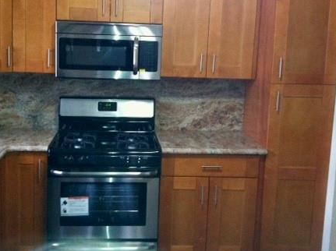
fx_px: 504
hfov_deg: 36.8
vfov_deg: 27.9
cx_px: 148
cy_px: 98
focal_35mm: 52
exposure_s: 1/15
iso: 250
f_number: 2.8
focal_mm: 3.85
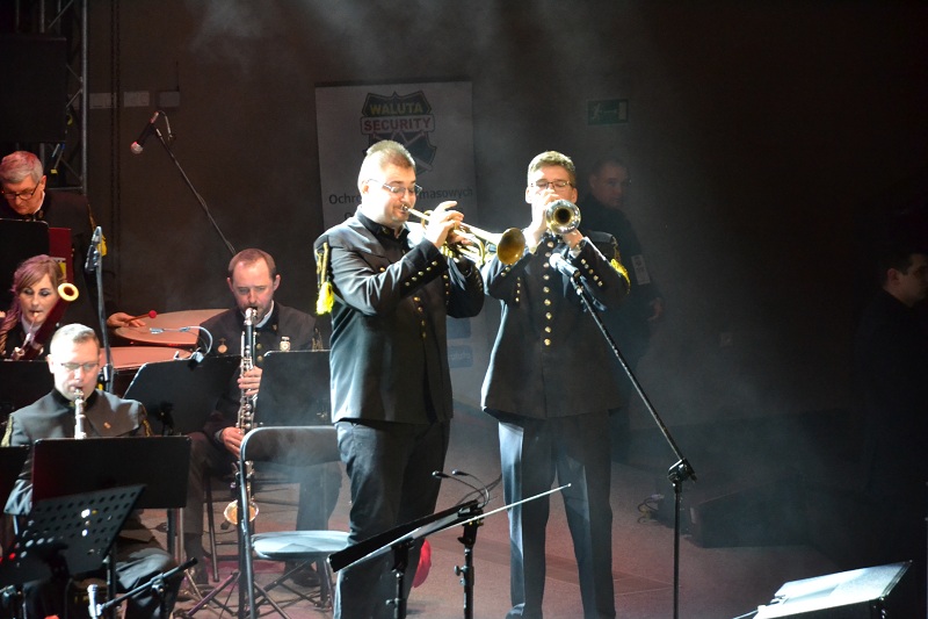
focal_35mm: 158
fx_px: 4059
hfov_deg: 13.0
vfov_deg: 8.7
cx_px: 464
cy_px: 310
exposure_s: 1/100
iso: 3200
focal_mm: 105
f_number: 5.6
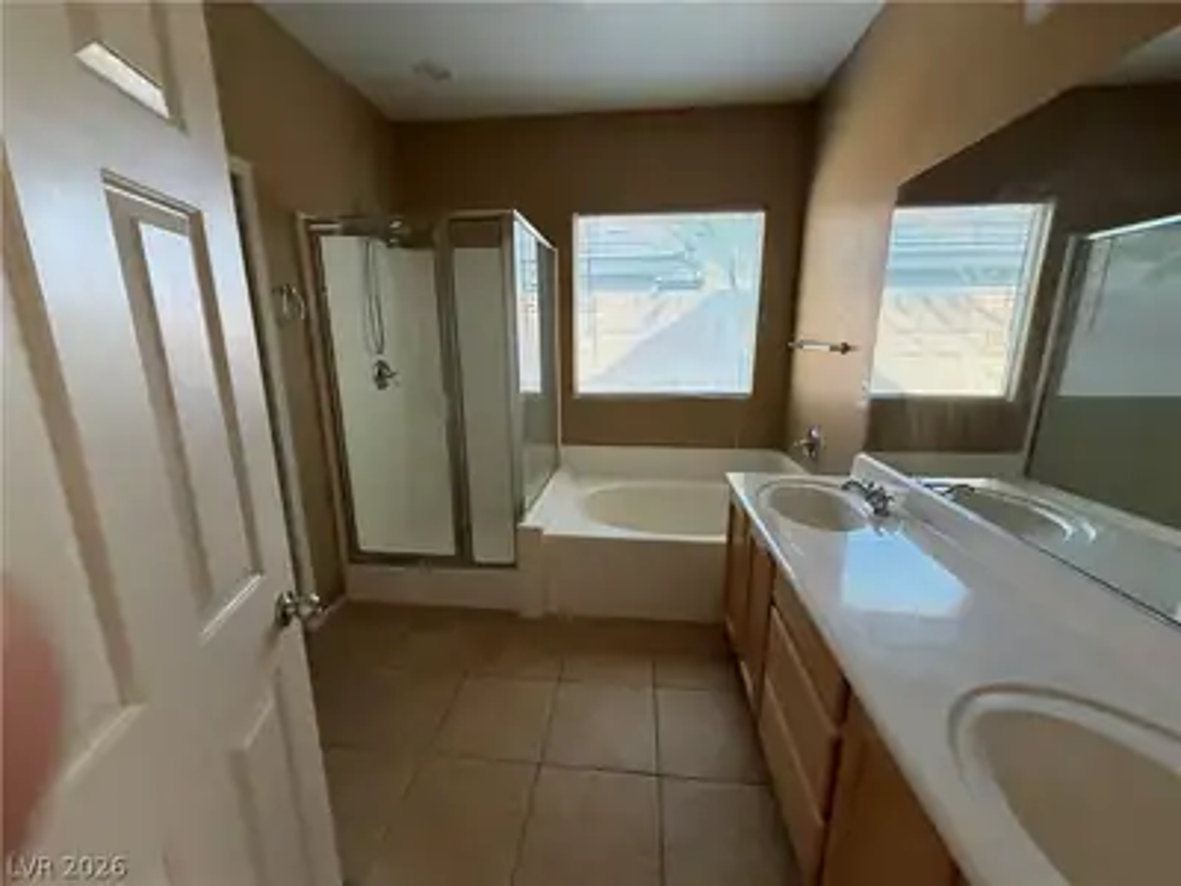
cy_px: 443
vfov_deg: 85.7
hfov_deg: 102.1
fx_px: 478
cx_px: 590
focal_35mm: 14
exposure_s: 1/60
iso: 400
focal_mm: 2.22
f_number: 2.2
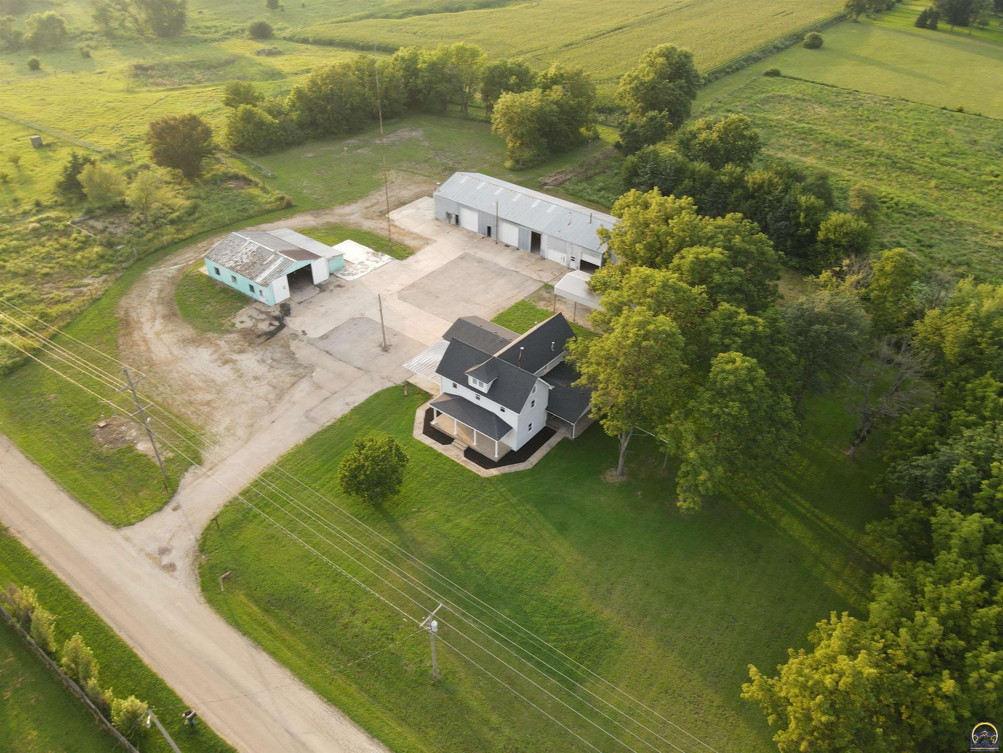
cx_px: 502
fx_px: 695
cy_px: 376
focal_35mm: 24
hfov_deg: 71.6
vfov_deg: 56.8
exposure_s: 1/50
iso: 100
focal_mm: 4.5
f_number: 2.8
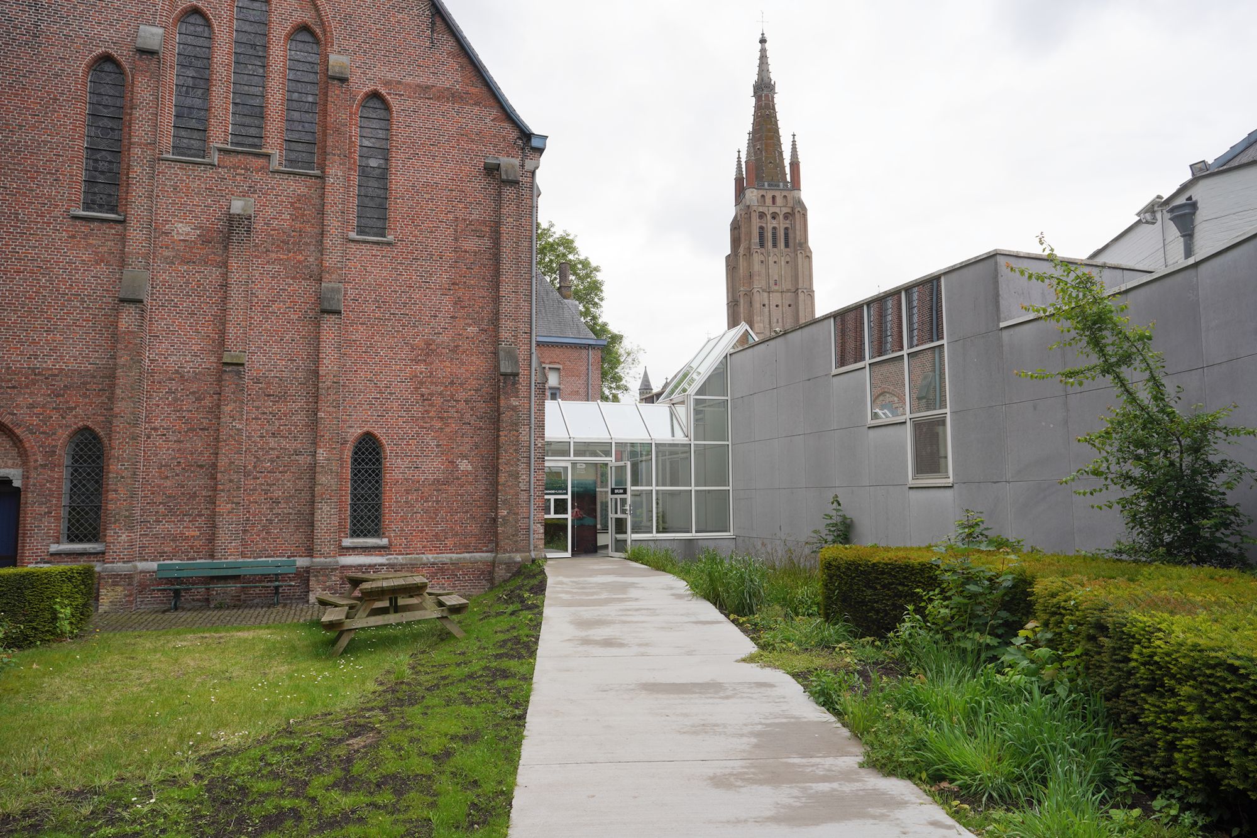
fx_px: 838
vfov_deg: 53.1
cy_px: 419
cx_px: 628
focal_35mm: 24
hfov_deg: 73.7
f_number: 11
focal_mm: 24
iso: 100
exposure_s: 1/100
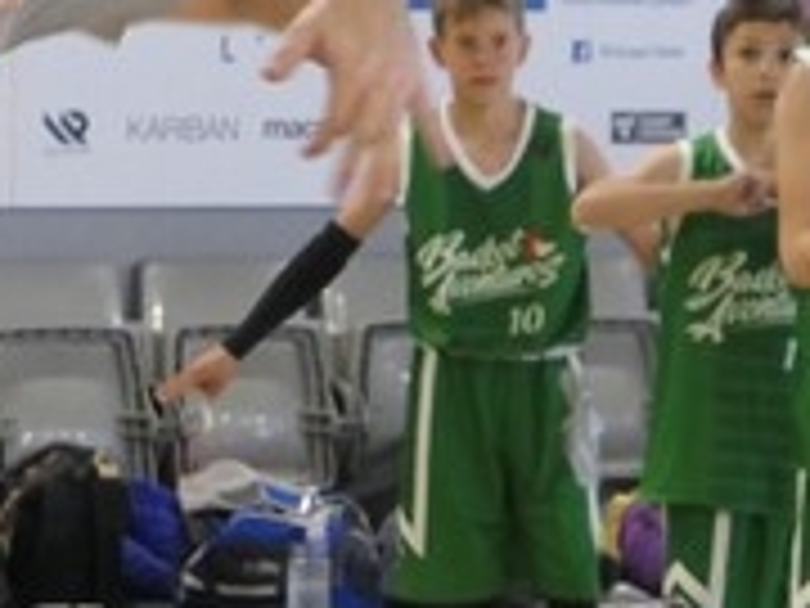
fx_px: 6482
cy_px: 288
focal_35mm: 277
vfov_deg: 5.4
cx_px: -50
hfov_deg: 7.1
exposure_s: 1/200
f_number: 2.8
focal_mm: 26.4
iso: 1600
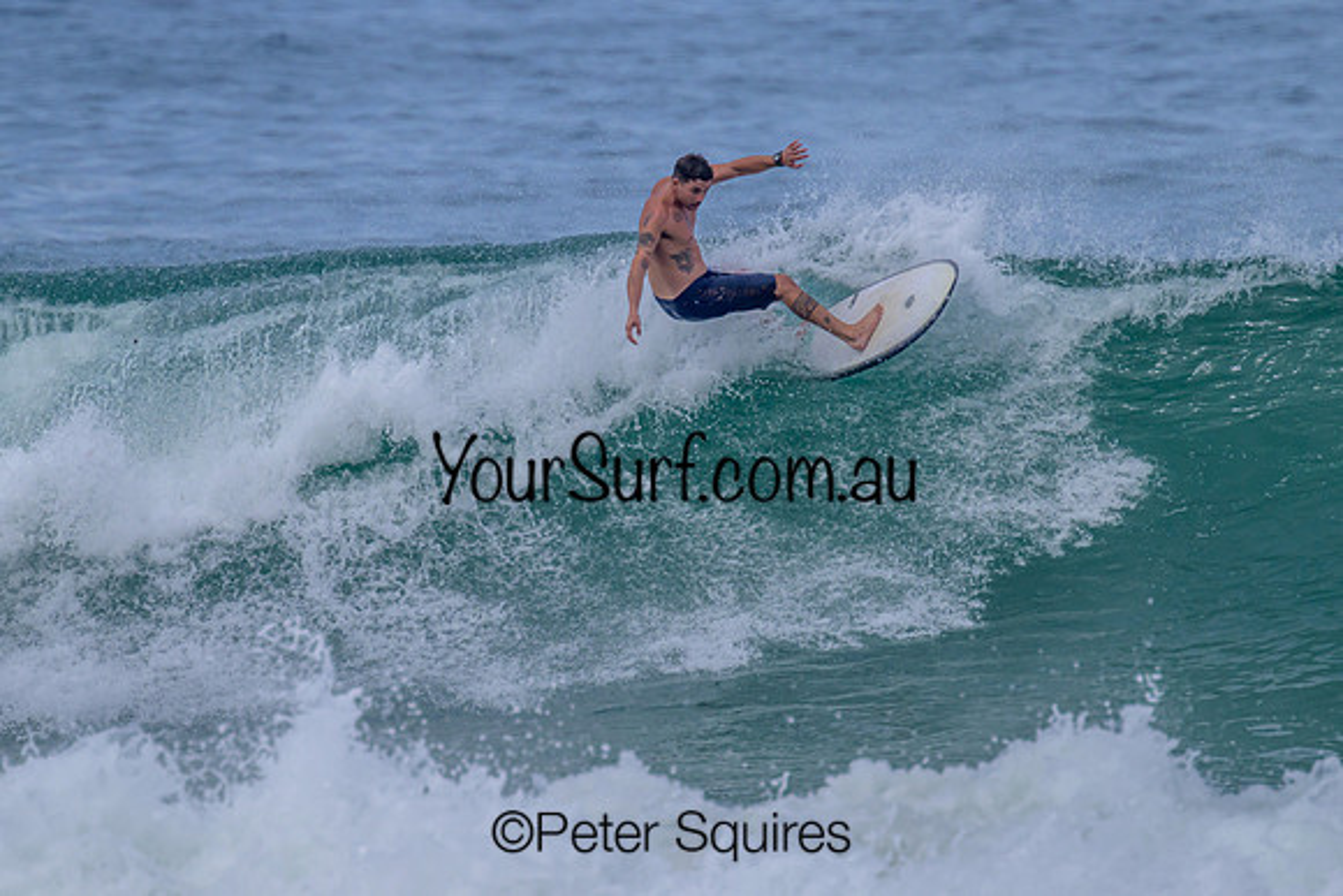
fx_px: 40173
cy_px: 317
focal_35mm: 1077
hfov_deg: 1.9
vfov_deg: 1.3
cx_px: 682
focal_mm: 800
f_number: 11
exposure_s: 1/2000
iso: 720
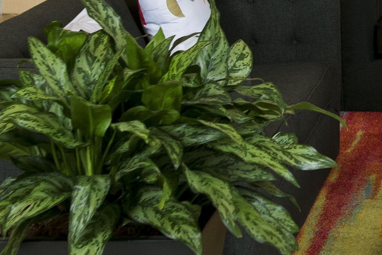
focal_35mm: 157
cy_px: -124
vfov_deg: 8.5
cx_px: 628
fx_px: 1666
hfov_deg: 12.3
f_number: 3.2
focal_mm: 24
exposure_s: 1/100
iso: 200
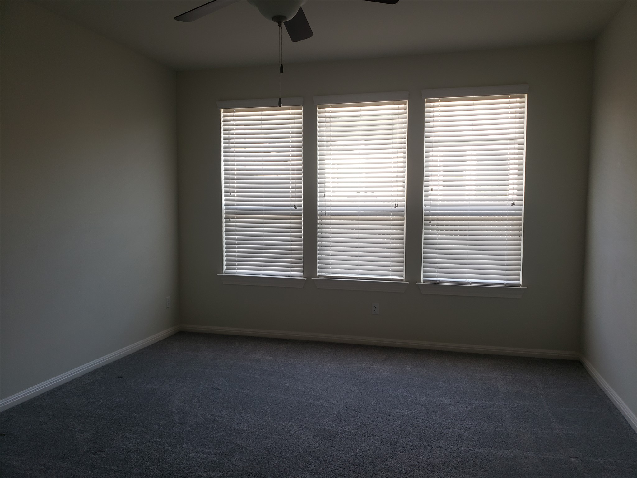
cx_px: 318
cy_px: 239
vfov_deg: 53.1
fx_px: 478
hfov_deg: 67.3
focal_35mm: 26
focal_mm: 4.3
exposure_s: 1/60
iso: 64
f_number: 1.5
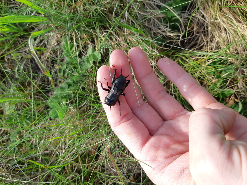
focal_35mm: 26
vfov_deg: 53.1
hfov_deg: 67.3
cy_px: 92
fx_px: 186
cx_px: 124
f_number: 1.7
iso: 40
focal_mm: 3.93
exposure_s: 1/466
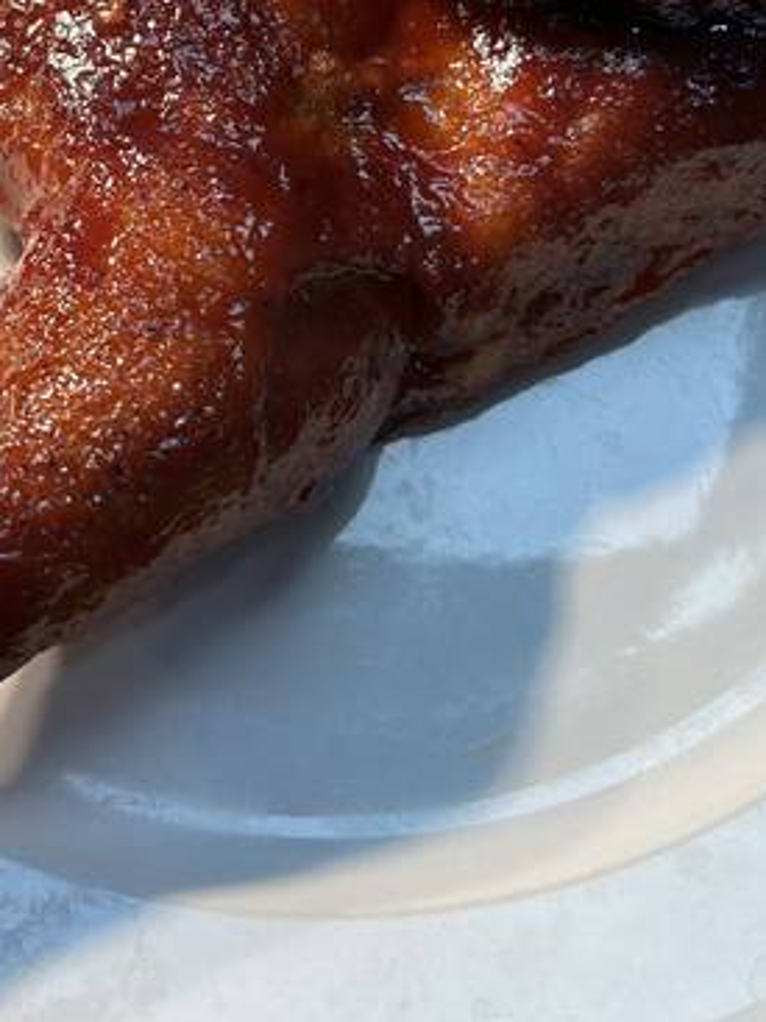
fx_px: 1535
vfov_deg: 35.7
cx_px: 298
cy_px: 219
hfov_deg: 27.9
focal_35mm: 52
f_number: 1.5
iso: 50
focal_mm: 5.7
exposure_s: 1/307
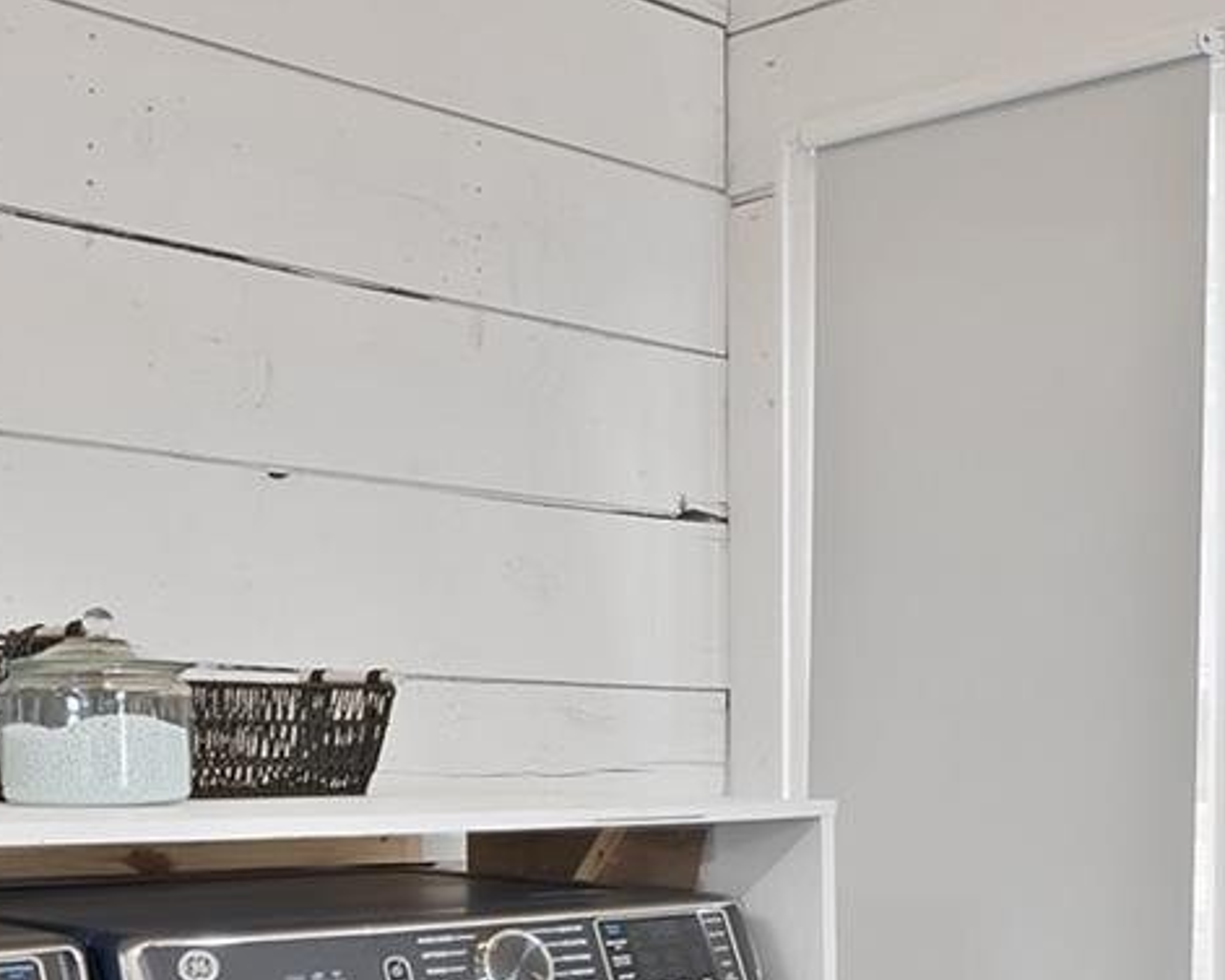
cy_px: 769
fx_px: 1777
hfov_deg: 35.2
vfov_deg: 30.2
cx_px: 1168
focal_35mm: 49
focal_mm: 12
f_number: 9
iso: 640
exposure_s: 1.3
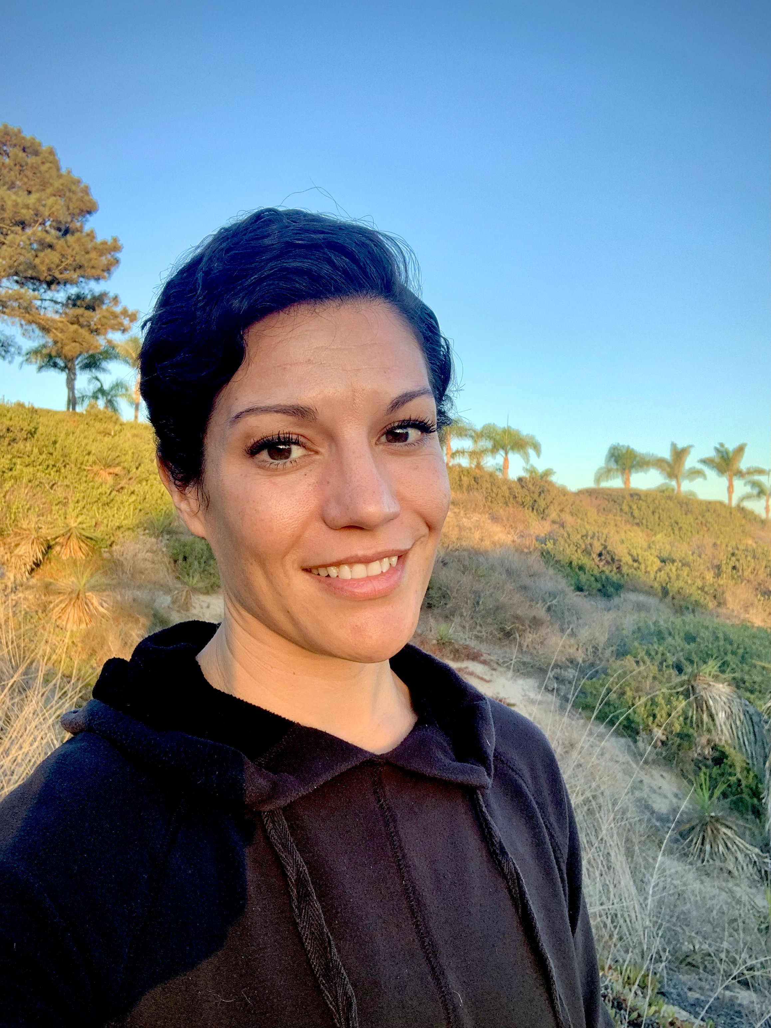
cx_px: 386
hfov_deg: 44.2
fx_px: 950
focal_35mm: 32
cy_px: 514
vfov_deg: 56.8
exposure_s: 1/121
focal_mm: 2.87
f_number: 2.2
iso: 32
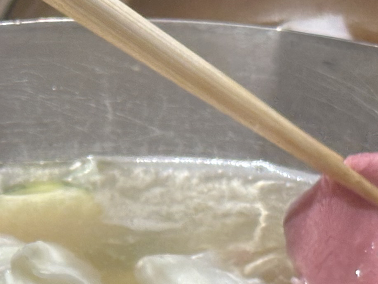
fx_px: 2304
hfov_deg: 9.3
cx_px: 53
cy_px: 369
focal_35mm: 211
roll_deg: +1.5
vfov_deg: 7.0
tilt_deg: -32.4
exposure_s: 1/120
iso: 64
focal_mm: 6.86
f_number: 1.78
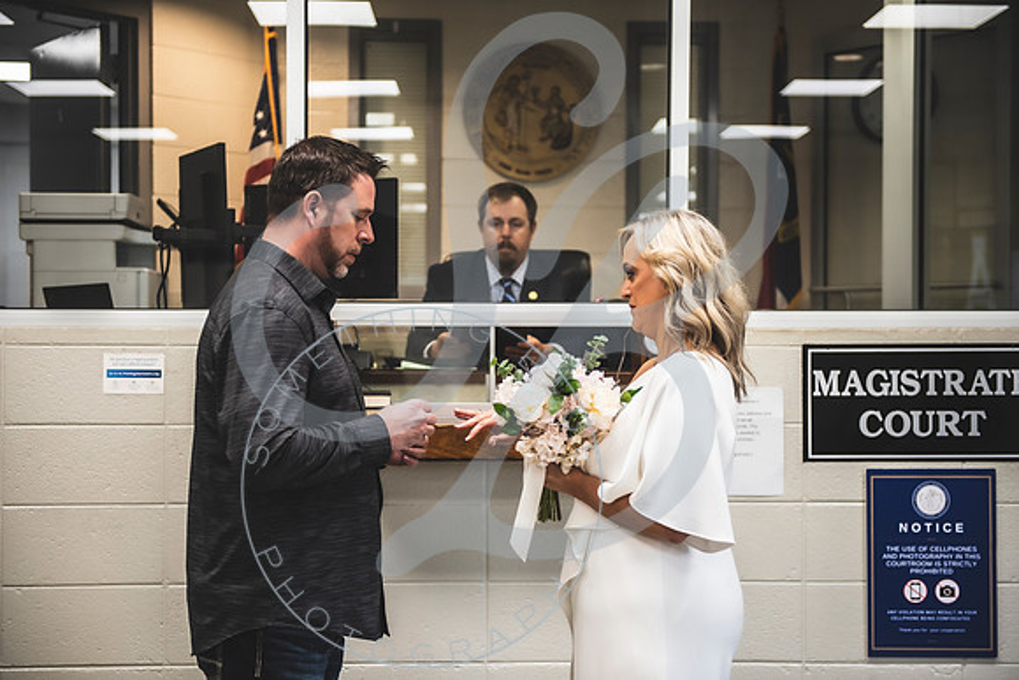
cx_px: 510
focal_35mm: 59
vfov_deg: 23.2
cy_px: 340
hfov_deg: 34.2
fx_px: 1657
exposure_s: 1/160
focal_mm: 58
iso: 500
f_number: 2.8
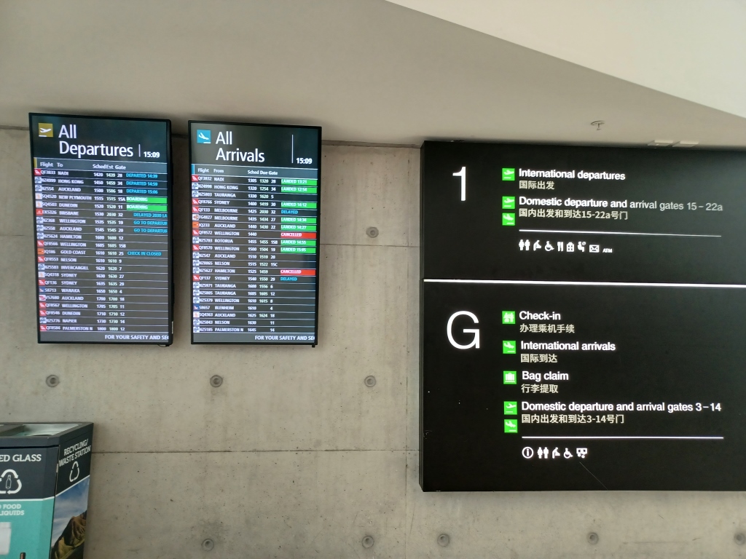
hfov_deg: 69.4
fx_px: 539
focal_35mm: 25
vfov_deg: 54.9
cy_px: 280
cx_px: 373
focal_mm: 4.6
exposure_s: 1/50
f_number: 1.8
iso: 320
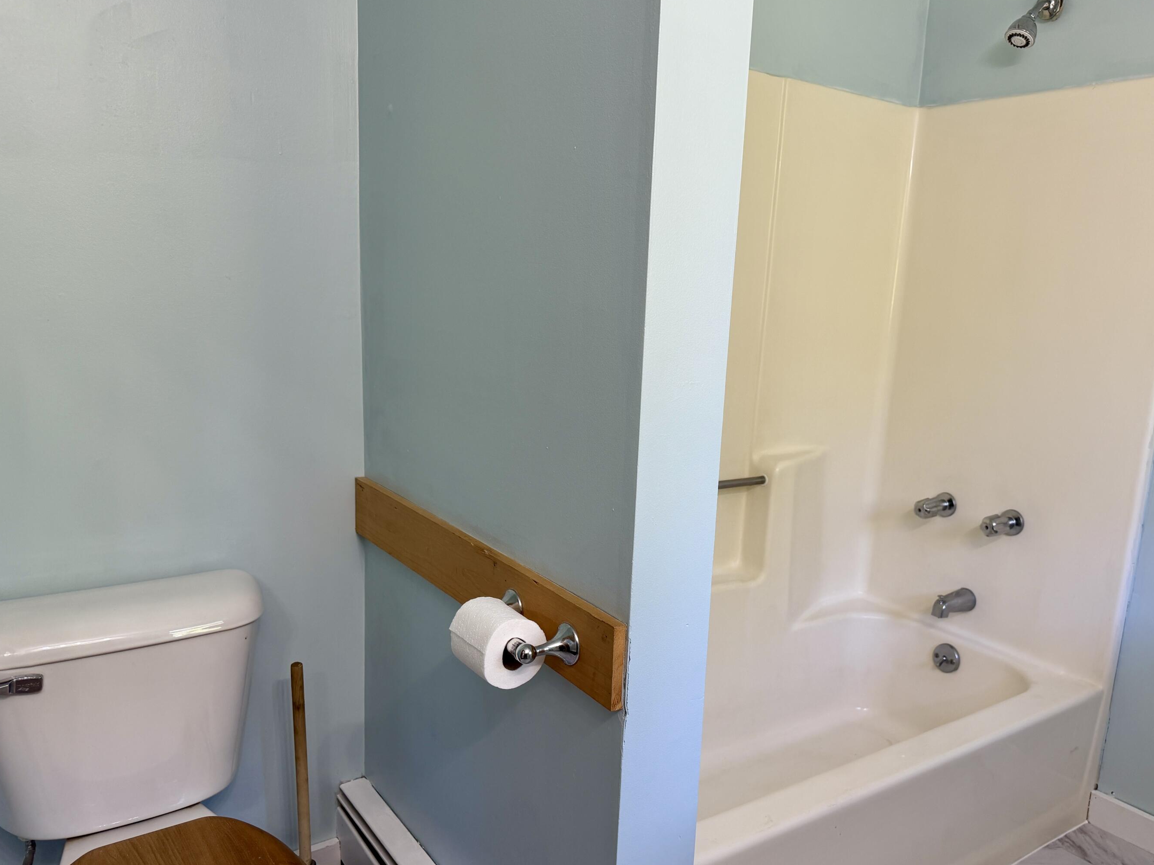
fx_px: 900
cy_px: 481
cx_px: 637
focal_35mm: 27
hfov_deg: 65.2
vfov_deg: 51.2
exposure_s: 1/60
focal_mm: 6.76
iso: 125
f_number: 1.78
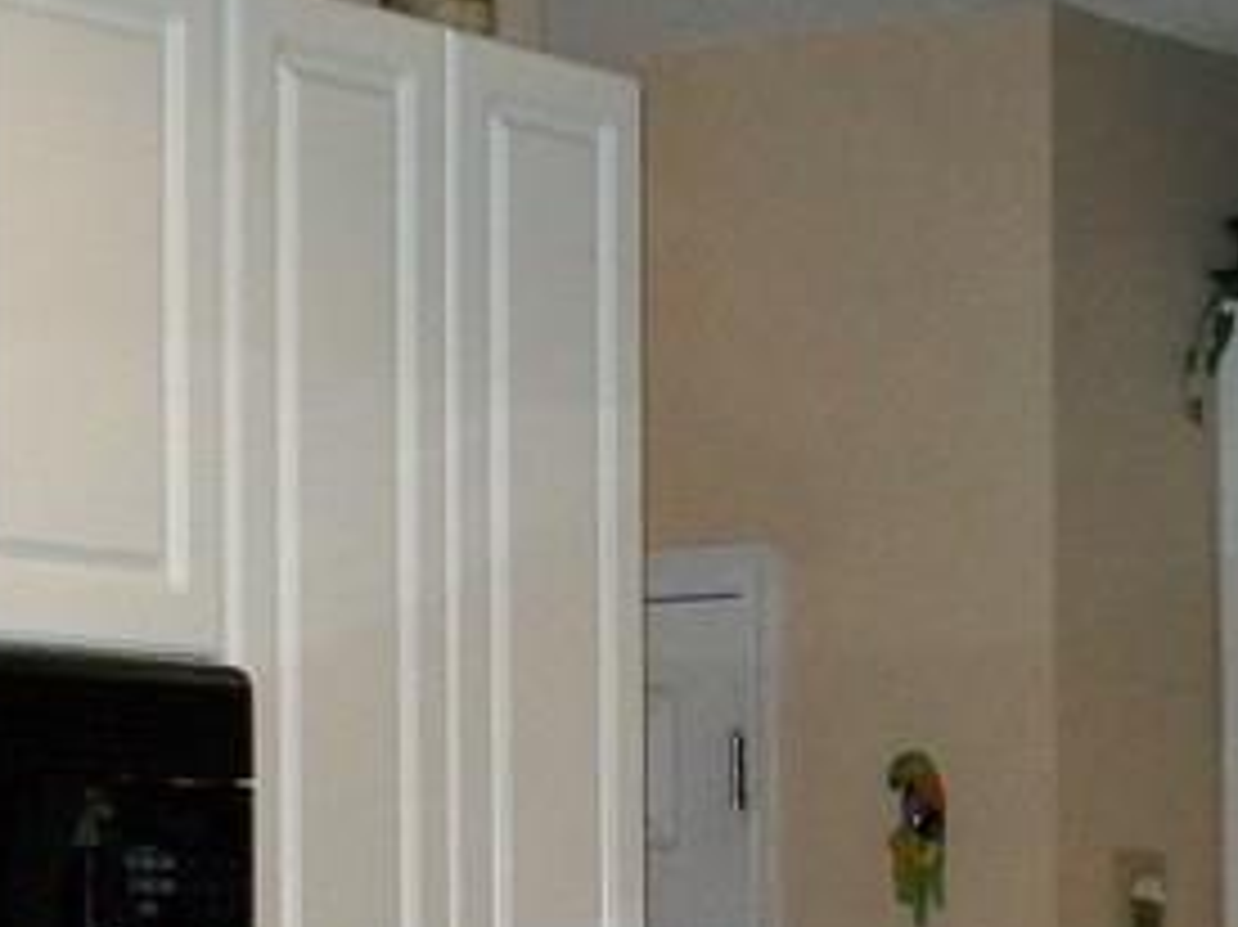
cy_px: 1062
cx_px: 662
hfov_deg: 14.7
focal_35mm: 134
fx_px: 4790
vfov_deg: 10.9
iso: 160
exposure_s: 1/60
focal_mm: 6
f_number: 2.7
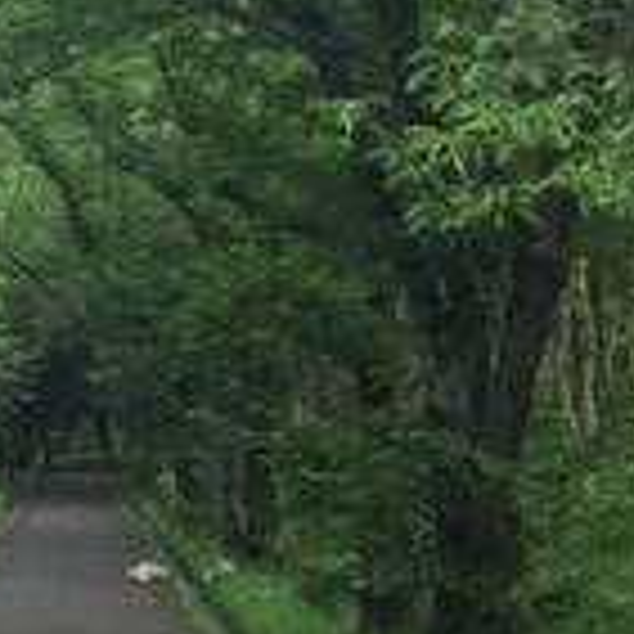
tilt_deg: -7.8
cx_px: 13
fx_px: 2404
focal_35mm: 116
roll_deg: -1.9
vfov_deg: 14.7
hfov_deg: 14.8
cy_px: 679
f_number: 2.2
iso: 64
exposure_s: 1/30
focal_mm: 4.15
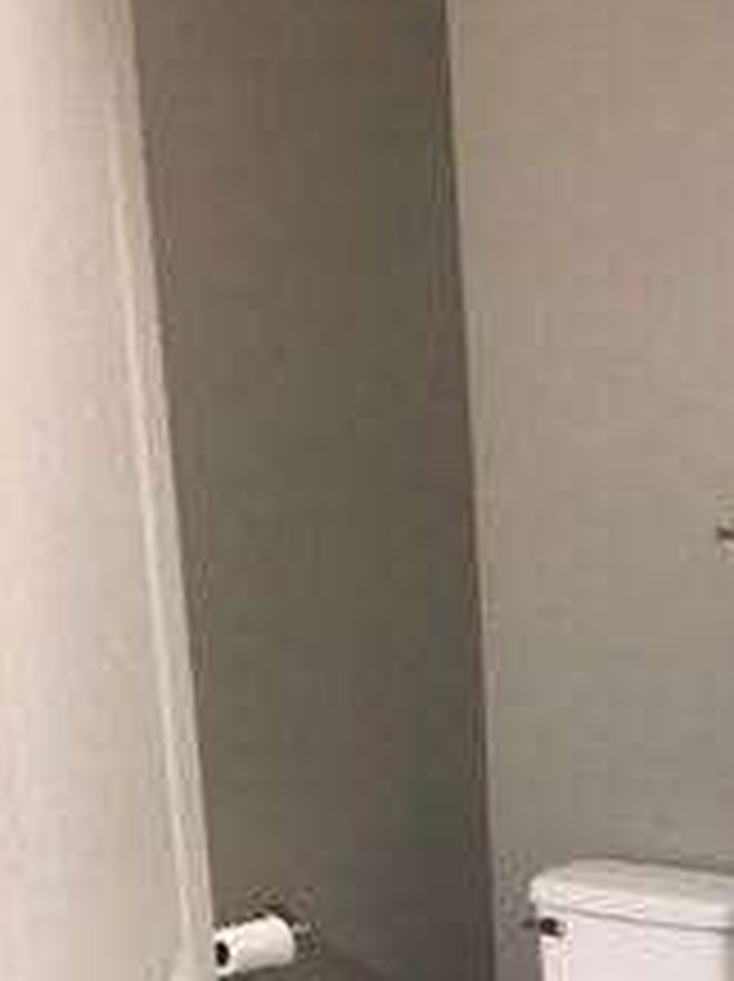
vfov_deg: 28.8
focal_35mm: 64
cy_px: 922
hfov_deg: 21.7
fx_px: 1813
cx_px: 806
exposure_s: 1/30
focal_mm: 4.15
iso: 125
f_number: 2.2
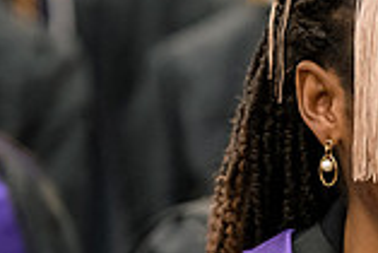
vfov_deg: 2.7
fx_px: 5444
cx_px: 479
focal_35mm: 518
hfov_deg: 4.0
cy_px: 218
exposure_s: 1/200
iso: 3200
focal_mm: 140
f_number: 3.2
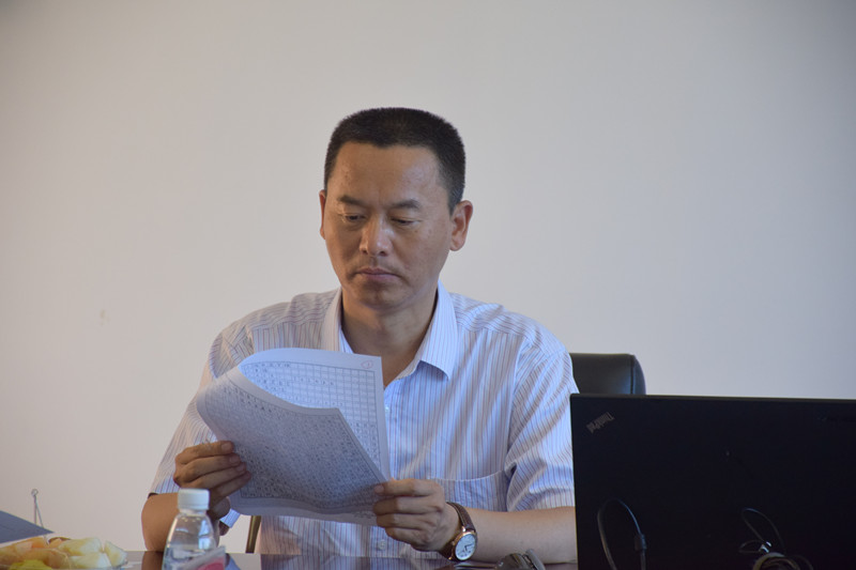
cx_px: 428
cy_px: 285
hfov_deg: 9.8
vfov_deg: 6.5
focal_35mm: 210
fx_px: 4992
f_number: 5.6
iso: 1000
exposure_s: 1/125
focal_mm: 140
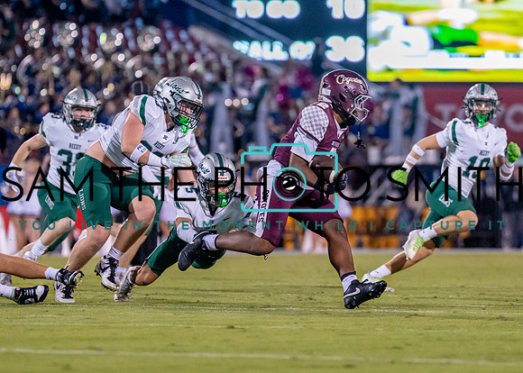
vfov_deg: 3.6
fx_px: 5869
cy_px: 160
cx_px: 271
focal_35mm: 395
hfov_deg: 5.1
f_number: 2.8
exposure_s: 1/1600
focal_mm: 200
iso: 2000
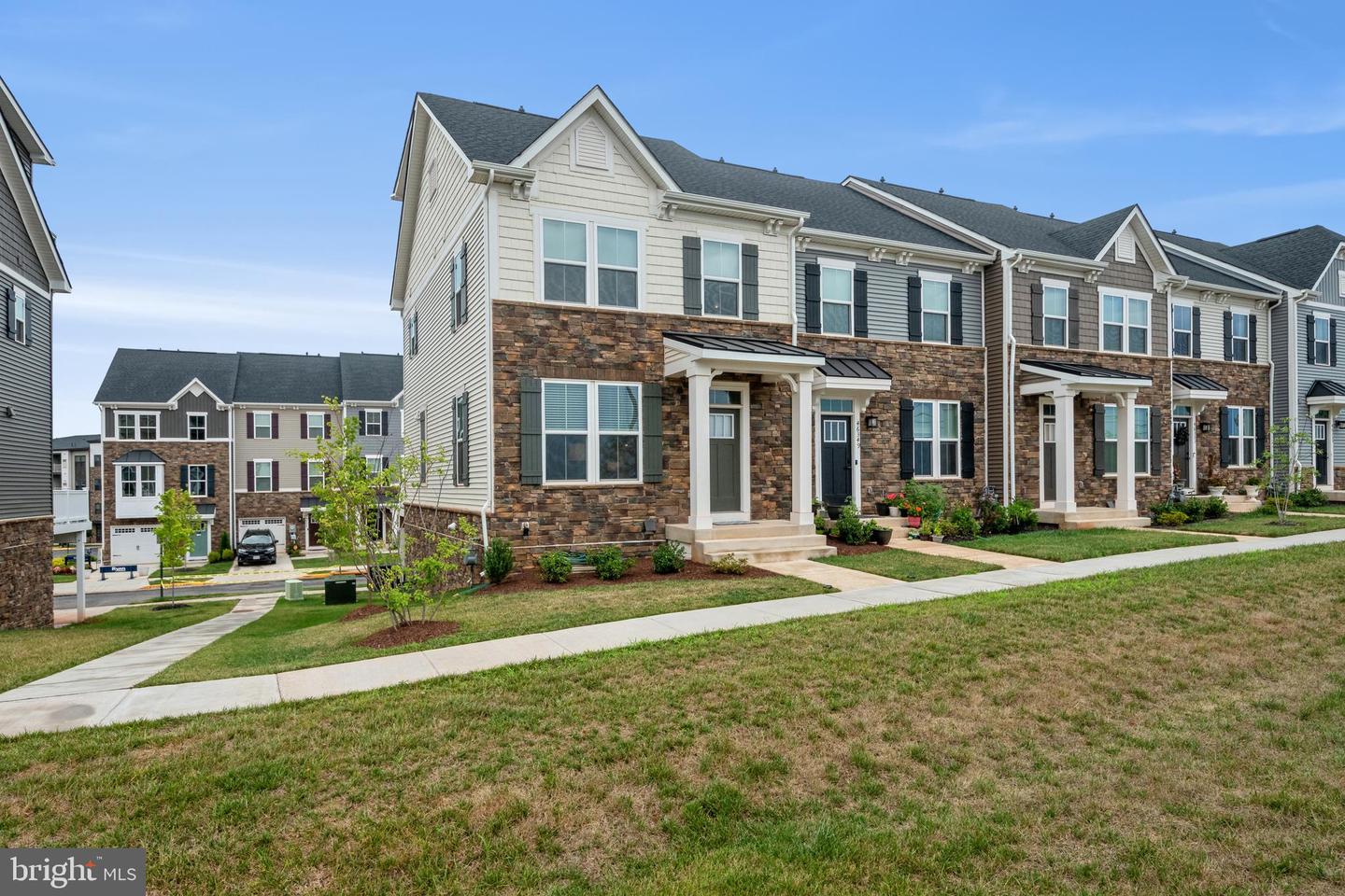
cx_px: 672
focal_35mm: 21
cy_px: 448
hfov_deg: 81.2
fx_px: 785
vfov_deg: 59.5
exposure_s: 1/500
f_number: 7.1
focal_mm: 14
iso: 320
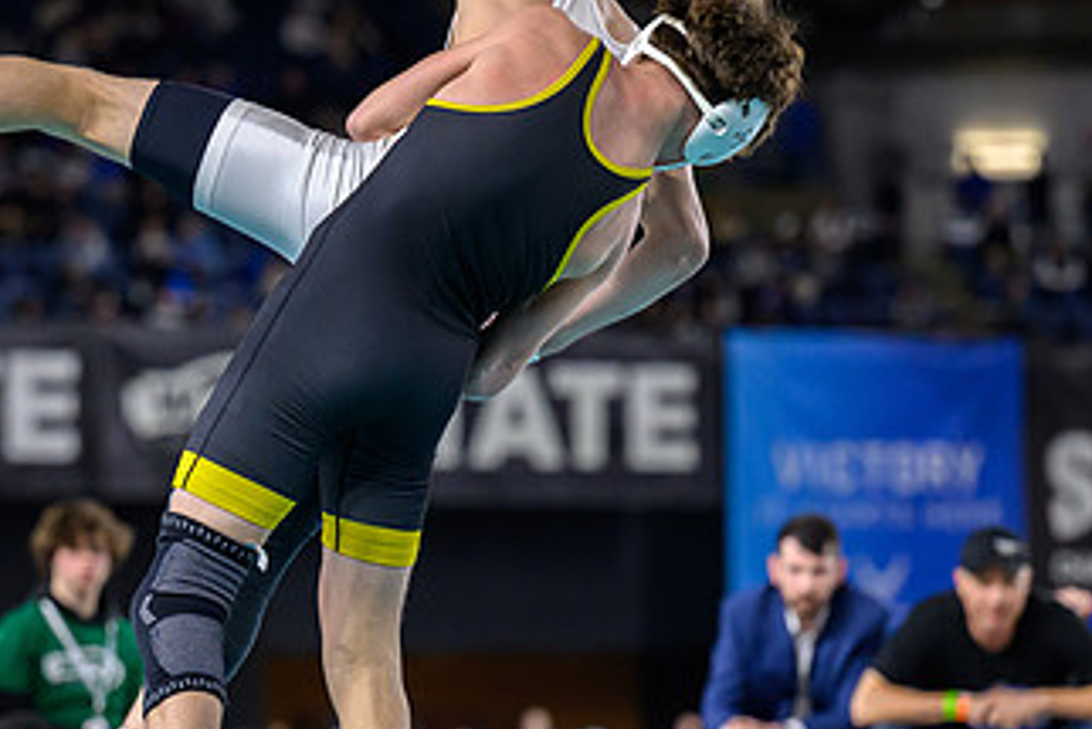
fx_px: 7131
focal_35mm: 235
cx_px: 465
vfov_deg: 5.8
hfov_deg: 8.8
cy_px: 570
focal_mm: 110
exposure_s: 1/800
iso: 2500
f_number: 2.8
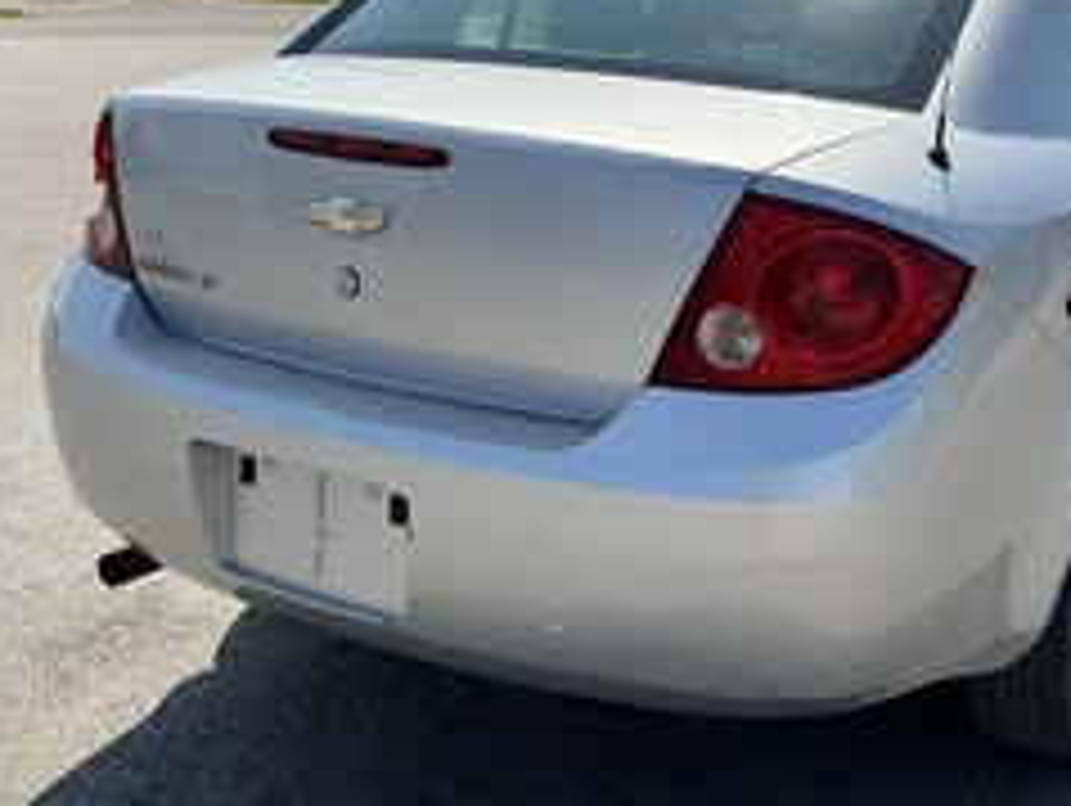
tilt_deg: -11.7
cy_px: 293
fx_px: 1456
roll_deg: +0.3
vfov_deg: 30.8
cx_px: 706
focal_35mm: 47
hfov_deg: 39.9
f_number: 1.8
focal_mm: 3
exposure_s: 1/2227
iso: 25
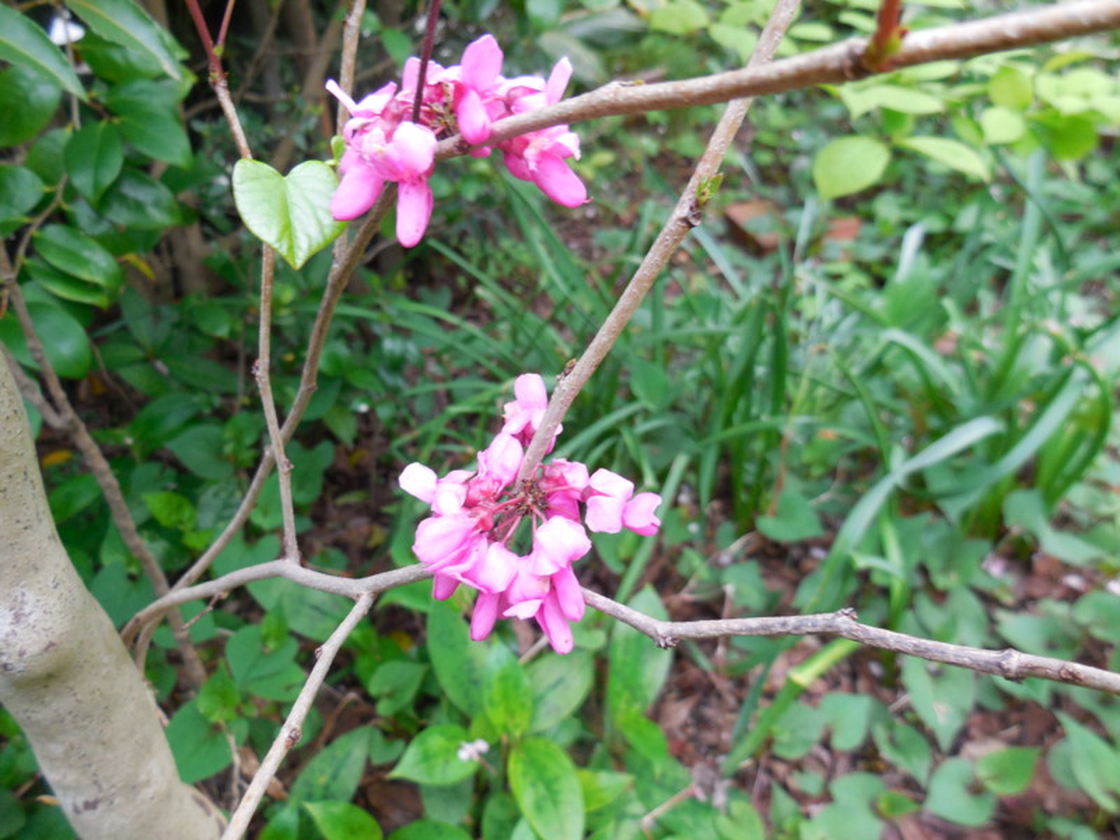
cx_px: 560
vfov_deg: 54.9
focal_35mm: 25
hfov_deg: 69.4
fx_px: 809
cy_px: 420
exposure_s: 1/30
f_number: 3.1
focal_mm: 4.5
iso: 220
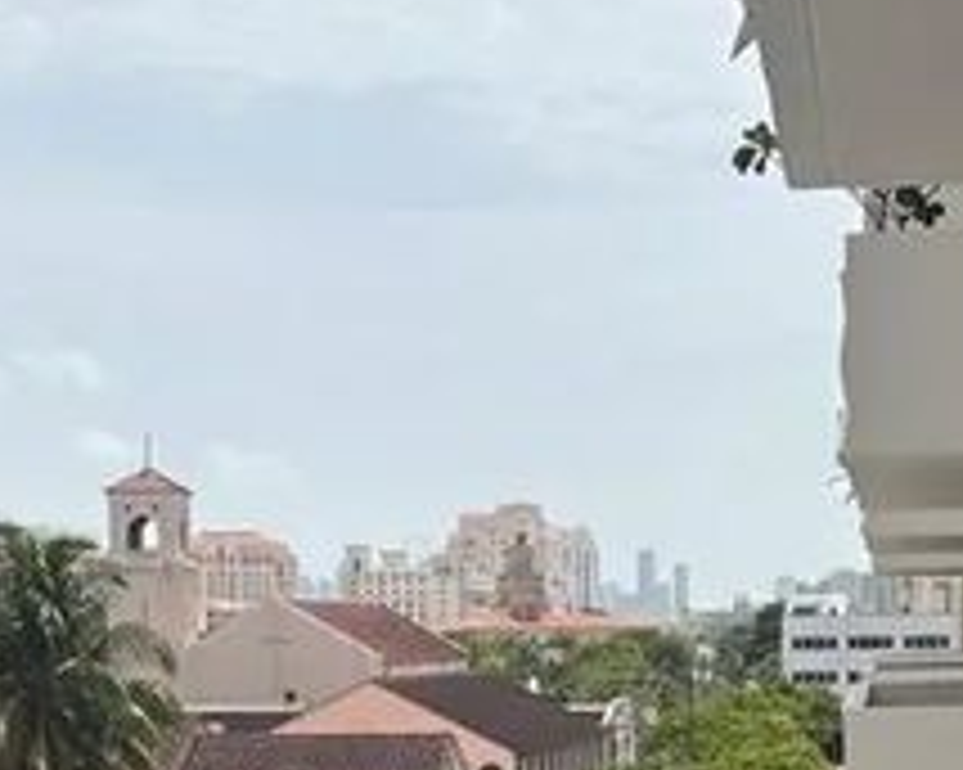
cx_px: 675
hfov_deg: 18.9
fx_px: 2877
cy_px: 984
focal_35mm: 101
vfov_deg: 14.6
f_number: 1.6
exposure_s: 1/4608
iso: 50
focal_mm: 5.96
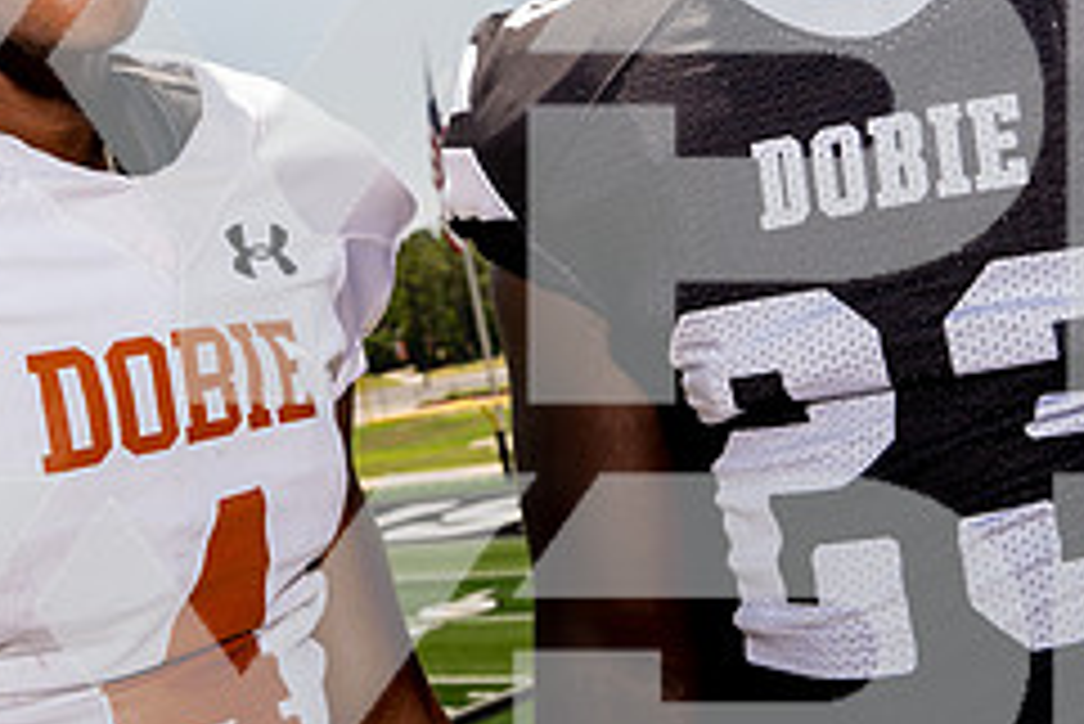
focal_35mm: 65
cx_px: 441
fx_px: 1958
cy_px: 169
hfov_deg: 30.9
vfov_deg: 20.8
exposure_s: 1/250
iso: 100
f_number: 7.1
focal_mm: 27
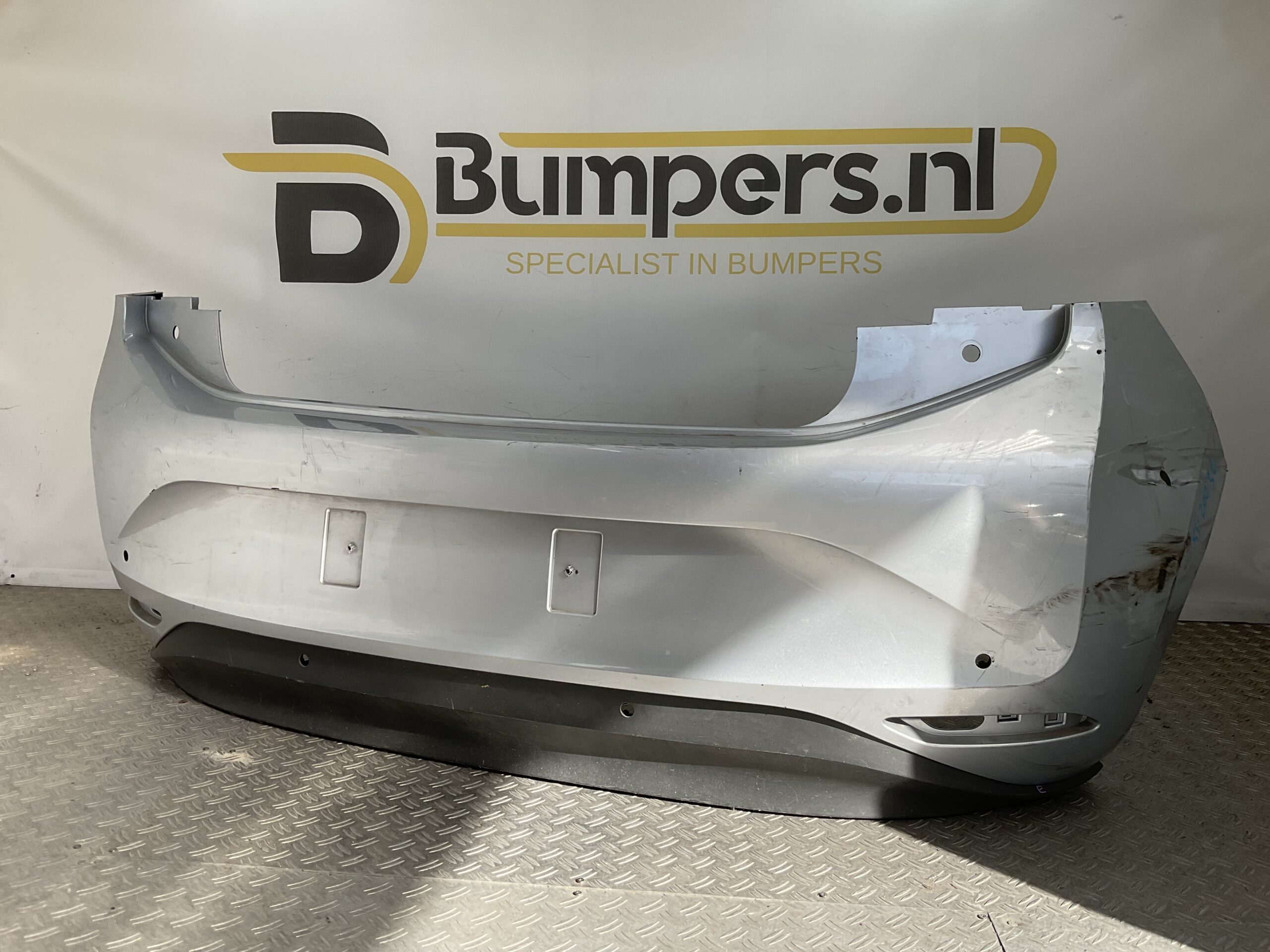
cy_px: 476
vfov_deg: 48.2
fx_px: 1064
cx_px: 635
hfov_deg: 61.7
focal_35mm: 29
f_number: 1.8
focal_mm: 3
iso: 16
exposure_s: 1/781
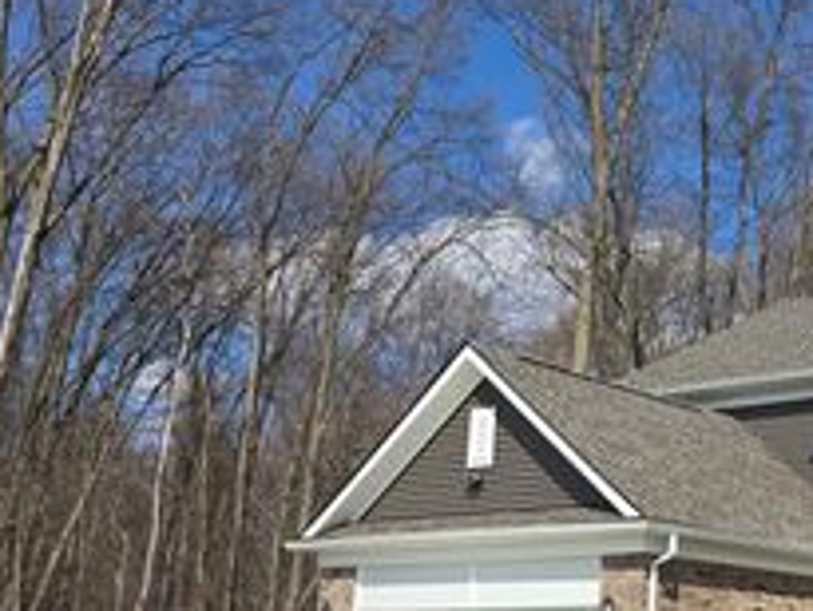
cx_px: 932
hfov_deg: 30.1
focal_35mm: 56
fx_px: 1316
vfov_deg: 25.6
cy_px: 502
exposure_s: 1/1139
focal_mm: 6.3
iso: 12
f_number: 1.7
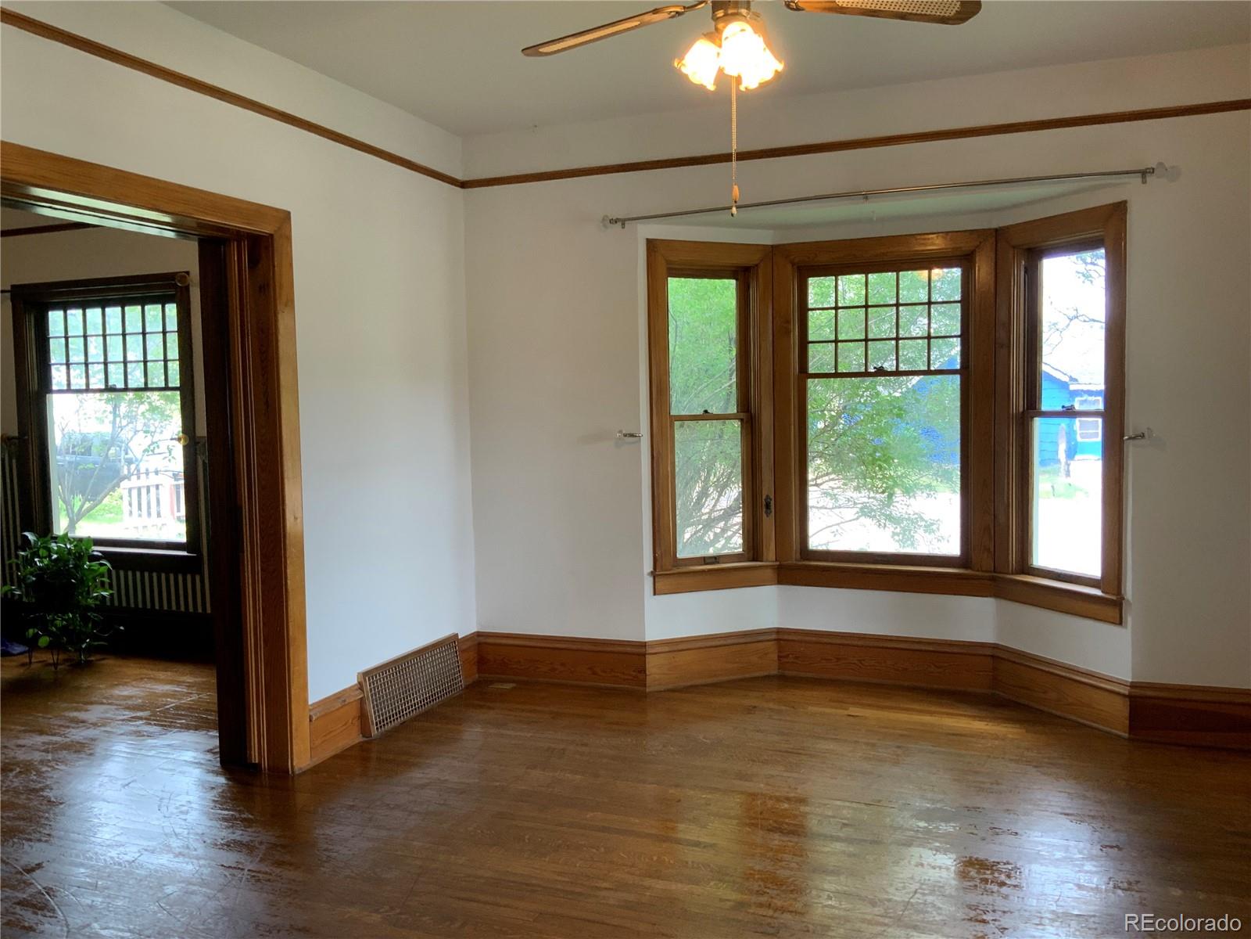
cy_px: 470
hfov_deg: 61.7
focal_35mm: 29
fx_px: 1048
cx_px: 626
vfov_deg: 48.2
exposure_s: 1/60
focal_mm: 3
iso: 64
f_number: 1.8
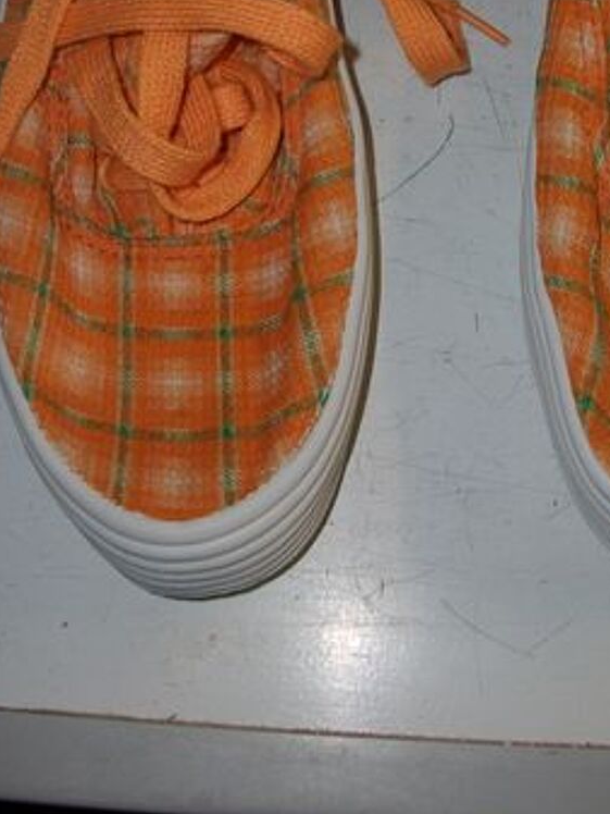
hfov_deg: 25.4
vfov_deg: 32.6
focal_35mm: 57
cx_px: 437
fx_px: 1339
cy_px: 129
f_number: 2.9
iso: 80
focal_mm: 5.7
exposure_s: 1/40
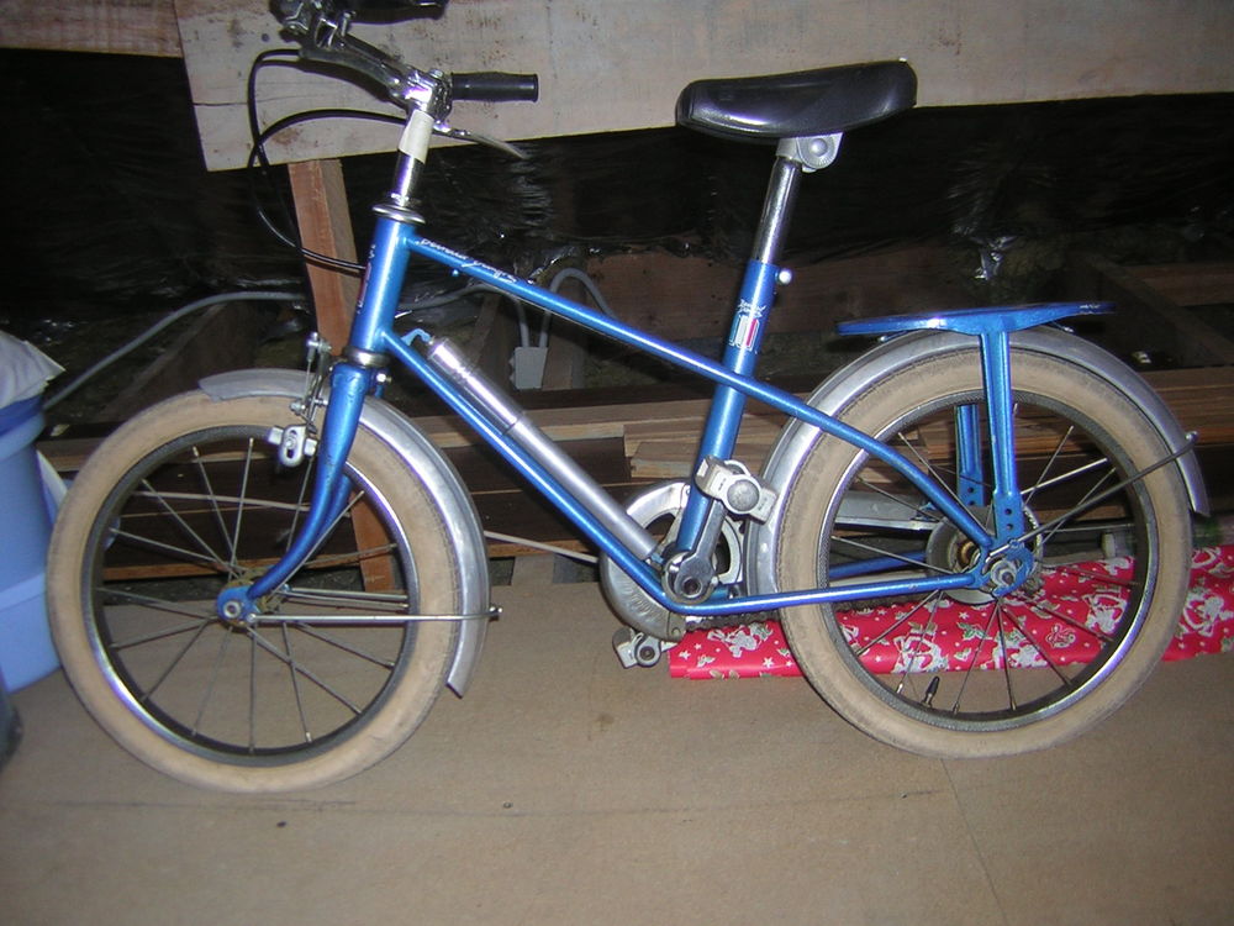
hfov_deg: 51.4
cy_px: 463
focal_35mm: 36
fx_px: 1283
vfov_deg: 39.7
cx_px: 617
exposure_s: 1/60.1
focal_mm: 4.7
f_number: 2.6
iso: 50
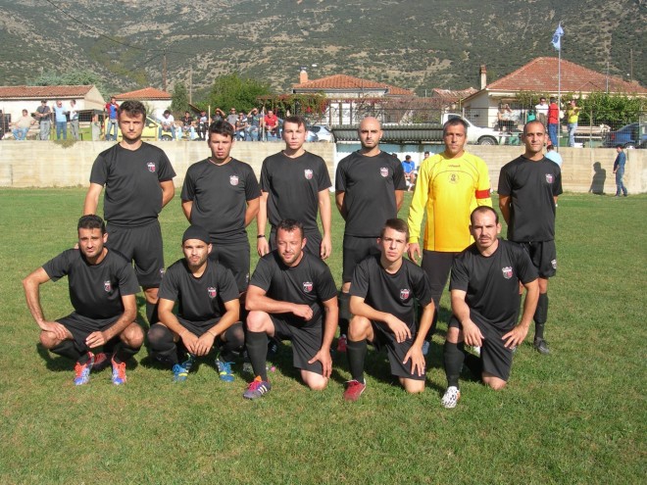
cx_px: 324
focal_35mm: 41
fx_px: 766
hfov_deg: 45.8
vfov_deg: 35.1
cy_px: 242
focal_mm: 8.5
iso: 50
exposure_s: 1/391
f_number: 4.9
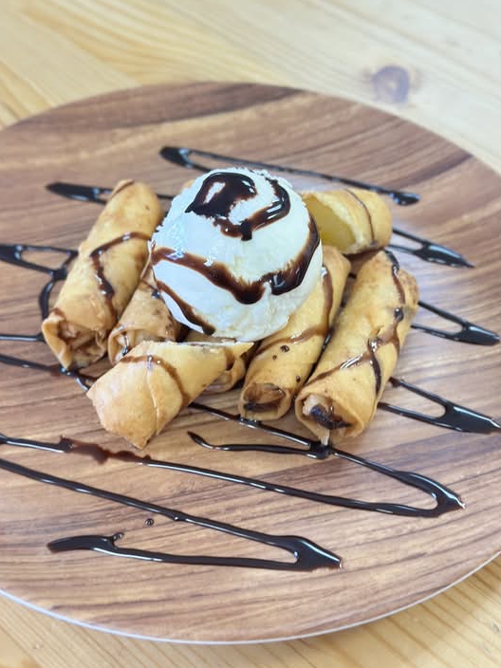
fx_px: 965
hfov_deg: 29.1
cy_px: 344
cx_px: 251
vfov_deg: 38.2
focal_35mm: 50
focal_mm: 6.86
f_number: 1.78
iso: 125
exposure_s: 1/41
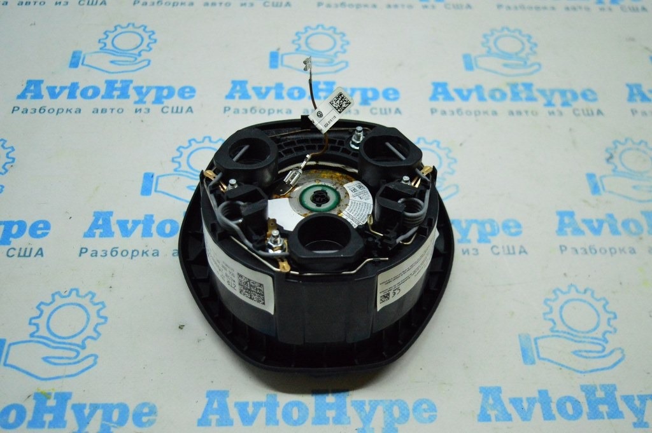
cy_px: 216
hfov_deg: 45.0
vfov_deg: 30.8
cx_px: 326
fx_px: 787
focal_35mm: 44
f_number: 4.2
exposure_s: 1/1000
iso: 6400
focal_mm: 29
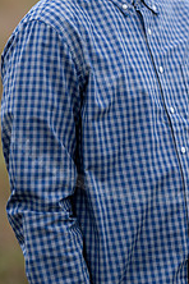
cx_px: 143
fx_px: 1354
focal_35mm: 172
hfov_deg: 8.0
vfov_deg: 11.9
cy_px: 37
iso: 500
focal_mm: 85
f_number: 1.3
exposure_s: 1/400
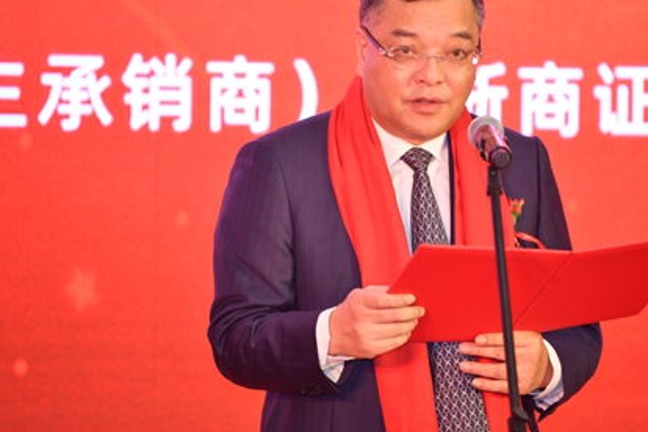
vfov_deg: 4.7
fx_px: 5220
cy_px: 166
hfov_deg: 7.1
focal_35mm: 290
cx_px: 355
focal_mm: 200
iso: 400
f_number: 2.8
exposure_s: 1/100
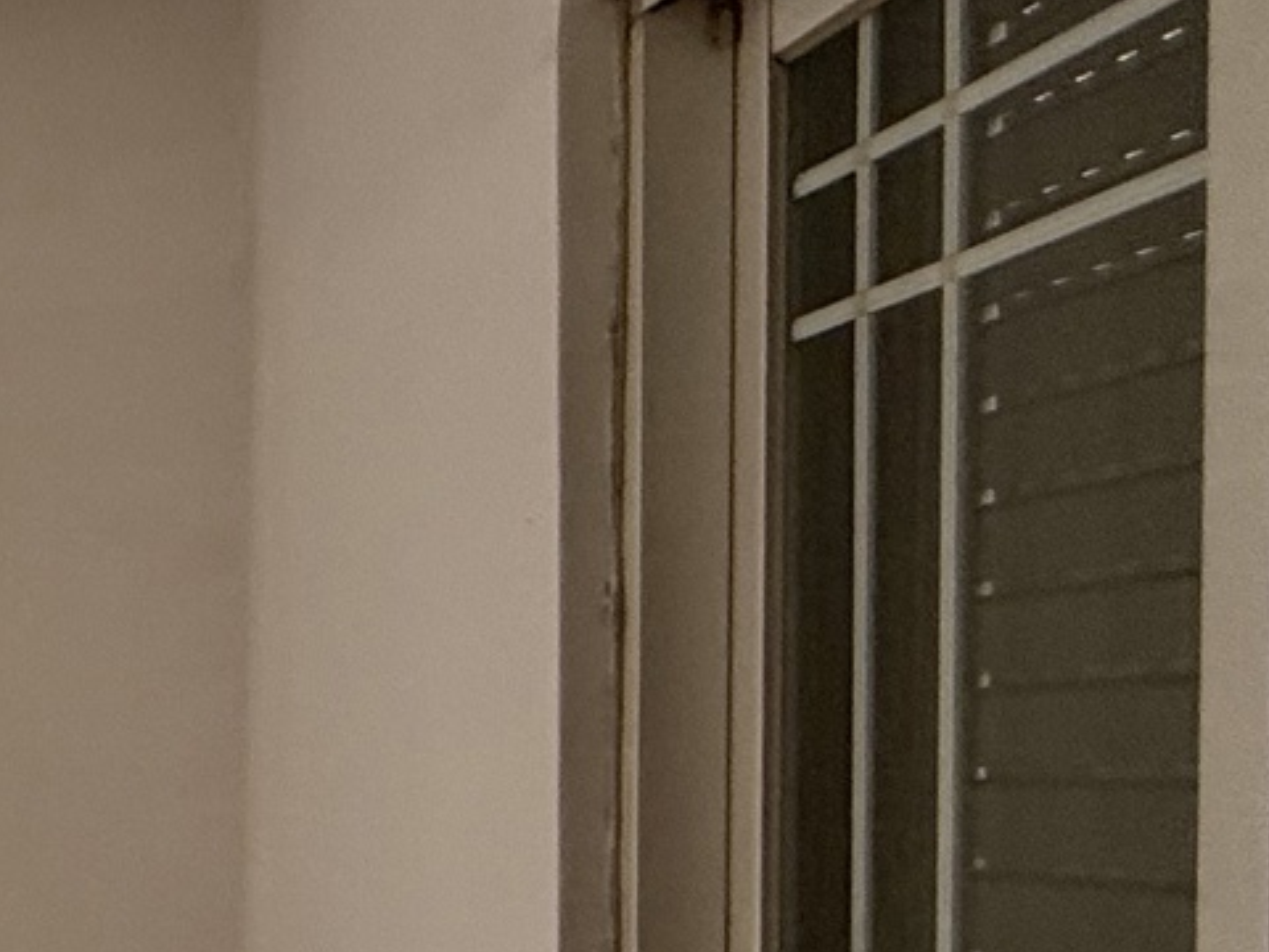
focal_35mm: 56
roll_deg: +0.1
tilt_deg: -1.9
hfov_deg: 19.7
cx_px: -1227
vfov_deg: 25.4
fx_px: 2053
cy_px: 838
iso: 100
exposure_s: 1/99
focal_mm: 2.22
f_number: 2.2
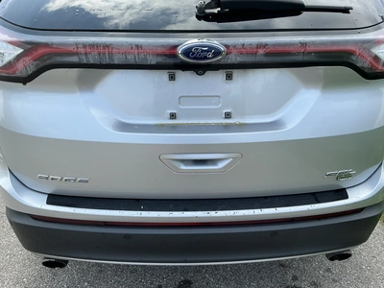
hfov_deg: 63.4
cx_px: 192
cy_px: 144
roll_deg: -1.2
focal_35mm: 28
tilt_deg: -28.5
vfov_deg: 49.7
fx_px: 311
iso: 25
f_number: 1.8
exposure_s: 1/770
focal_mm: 3
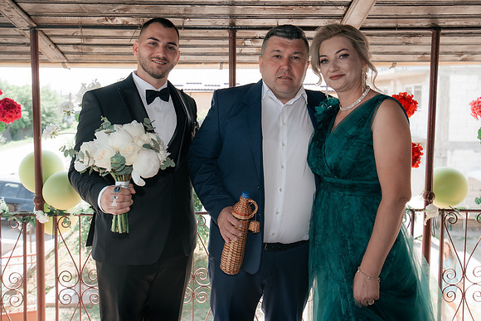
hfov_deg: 55.5
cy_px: 148
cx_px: 225
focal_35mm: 34
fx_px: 456
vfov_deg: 38.7
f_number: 4.5
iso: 320
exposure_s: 1/250
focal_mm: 30
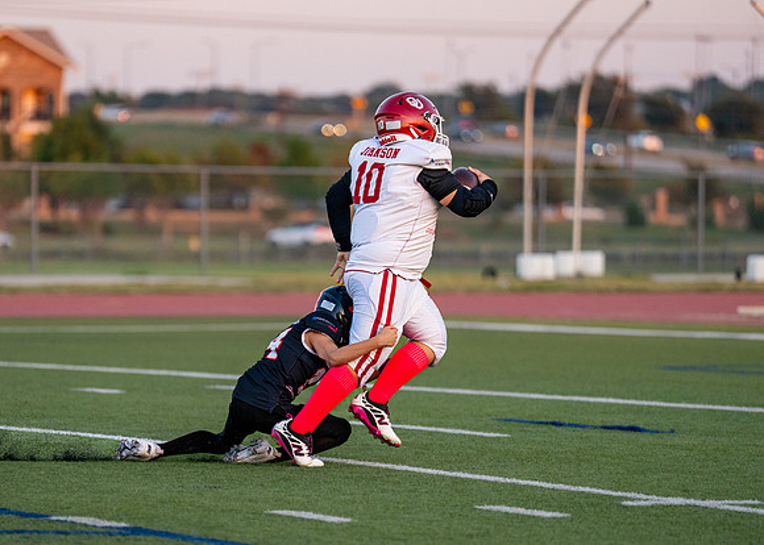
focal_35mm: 264
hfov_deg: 7.6
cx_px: 291
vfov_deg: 5.4
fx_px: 5733
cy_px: 328
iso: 1250
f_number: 2.8
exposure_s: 1/1250
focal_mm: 200
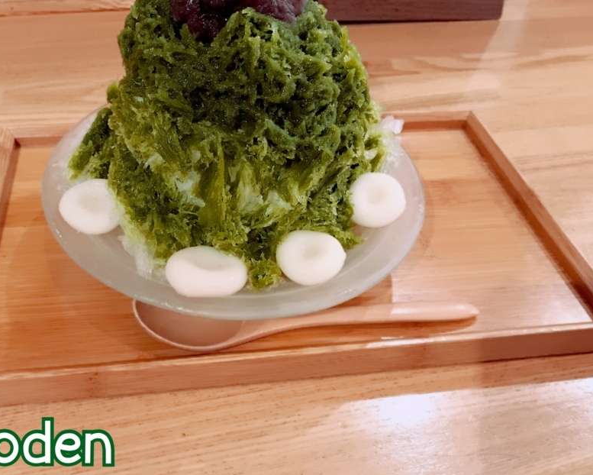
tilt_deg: -38.3
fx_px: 632
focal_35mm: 36
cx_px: 240
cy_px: 183
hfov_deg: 50.0
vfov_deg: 40.9
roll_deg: -3.5
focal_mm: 3.99
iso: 100
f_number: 1.8
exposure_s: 1/17
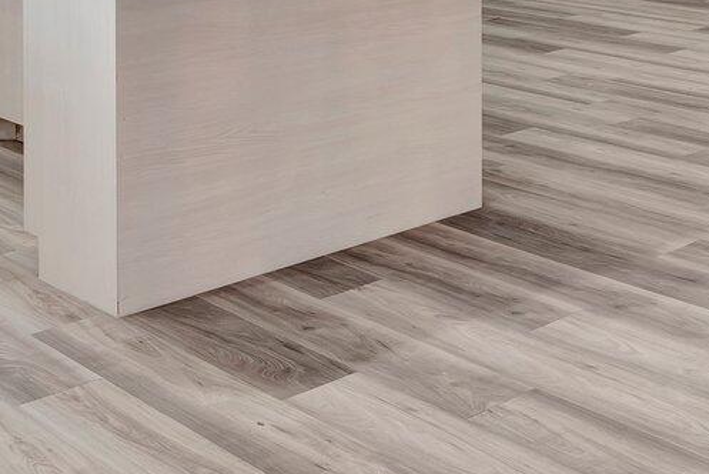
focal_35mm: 70
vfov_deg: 17.4
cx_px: 651
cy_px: -251
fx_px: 1379
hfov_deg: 27.7
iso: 100
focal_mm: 17
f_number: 5.6
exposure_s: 1/4
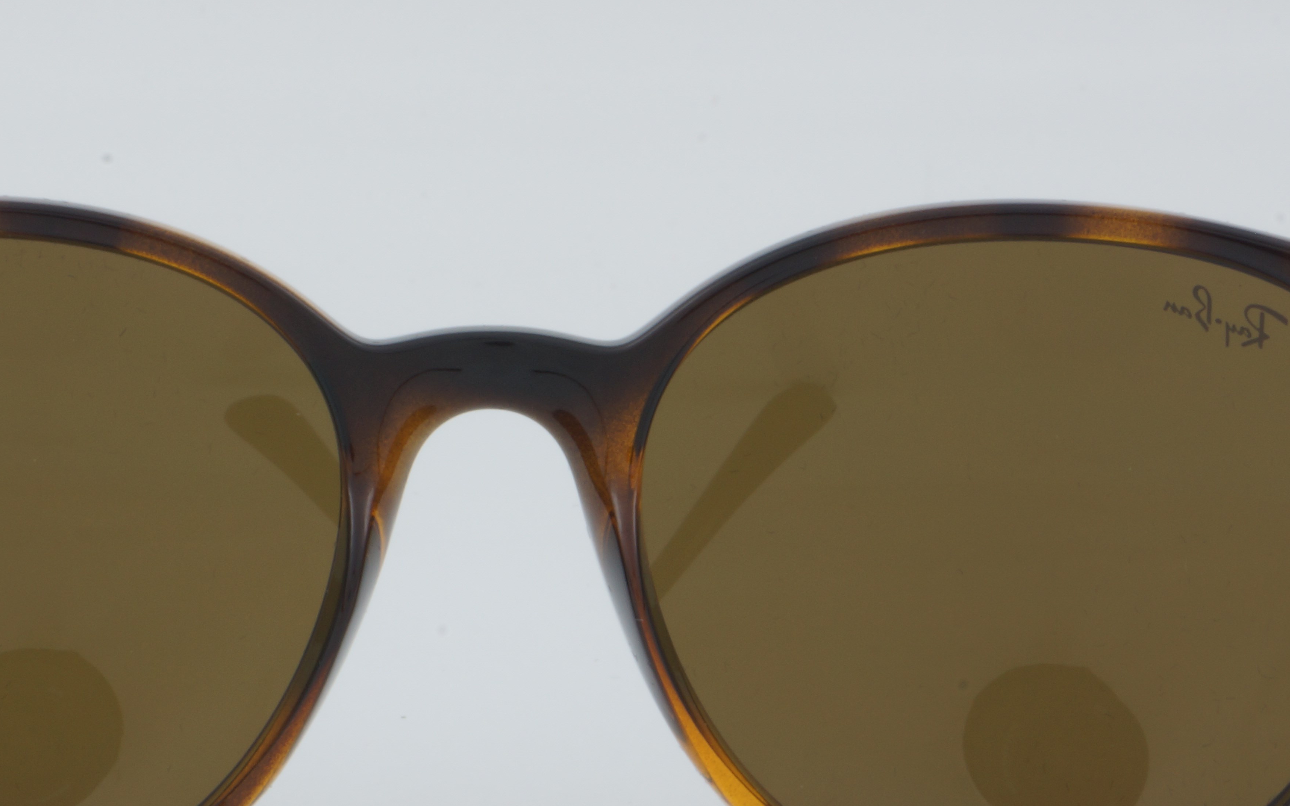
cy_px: 572
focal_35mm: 144
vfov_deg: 9.1
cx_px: 512
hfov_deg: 14.5
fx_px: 5058
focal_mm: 55
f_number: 29
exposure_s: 1/4
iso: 100
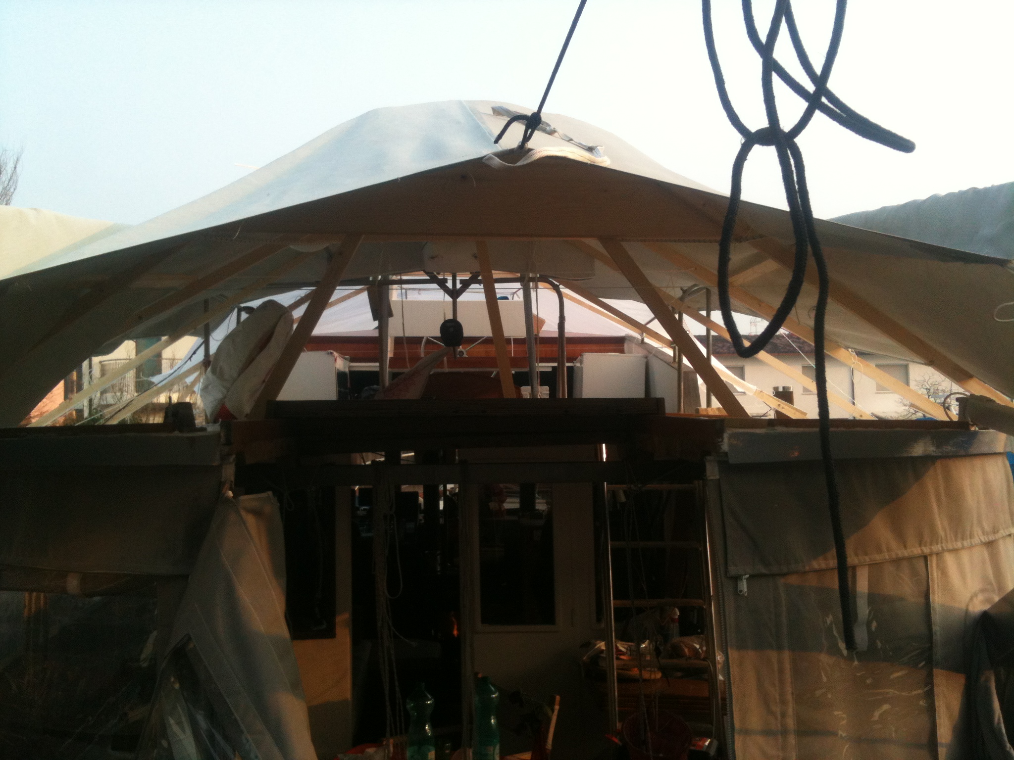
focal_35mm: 35
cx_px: 507
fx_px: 1025
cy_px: 380
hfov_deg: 52.6
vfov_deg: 40.7
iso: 64
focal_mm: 3.85
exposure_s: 1/271
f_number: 2.8
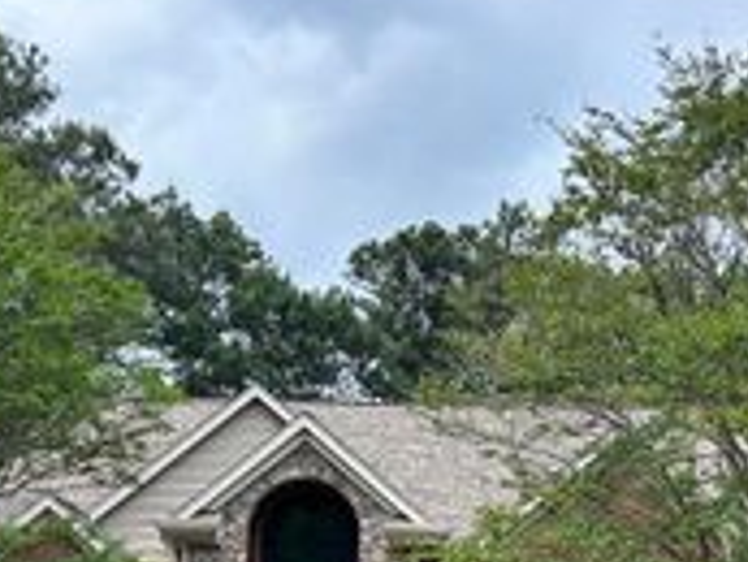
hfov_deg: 26.0
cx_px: 393
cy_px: 538
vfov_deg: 19.2
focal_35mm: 75
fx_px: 1622
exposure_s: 1/2762
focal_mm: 5.7
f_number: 1.5
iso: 50
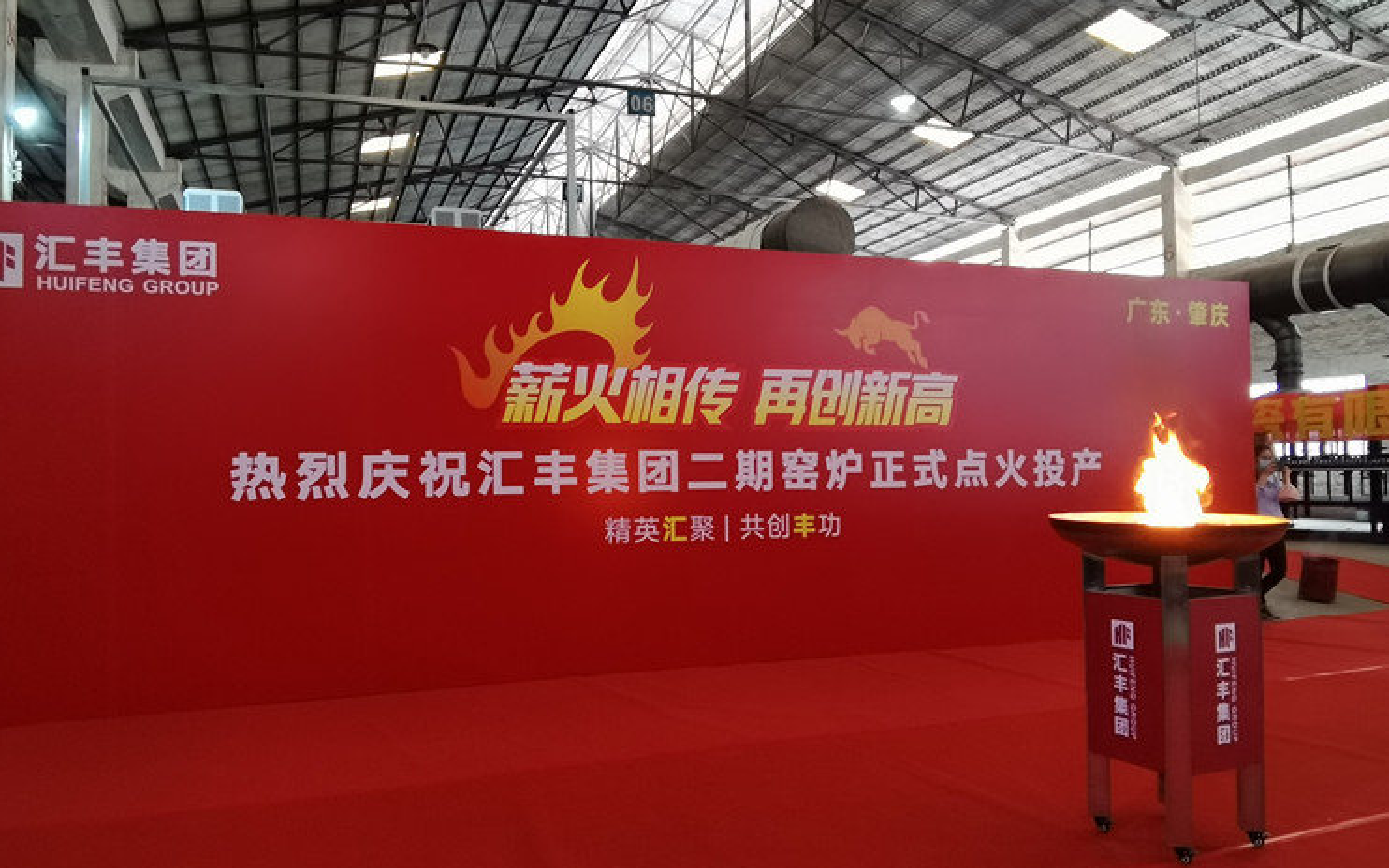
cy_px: 455
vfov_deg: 51.1
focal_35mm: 24
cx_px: 651
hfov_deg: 74.7
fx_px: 909
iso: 320
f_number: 2.2
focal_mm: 2.26
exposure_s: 1/50
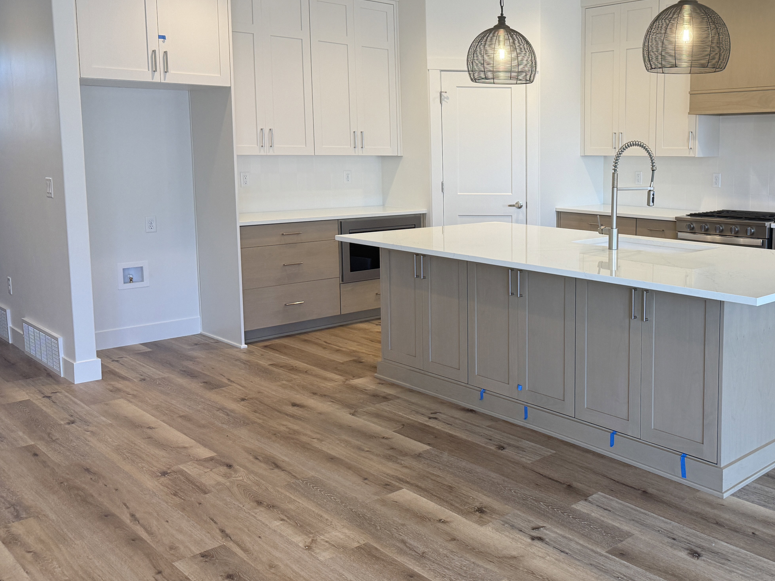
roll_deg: -0.7
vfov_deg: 40.5
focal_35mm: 35
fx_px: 784
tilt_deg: -7.1
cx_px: 562
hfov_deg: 50.9
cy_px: 237
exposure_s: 1/168
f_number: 1.78
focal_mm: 6.76
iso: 125
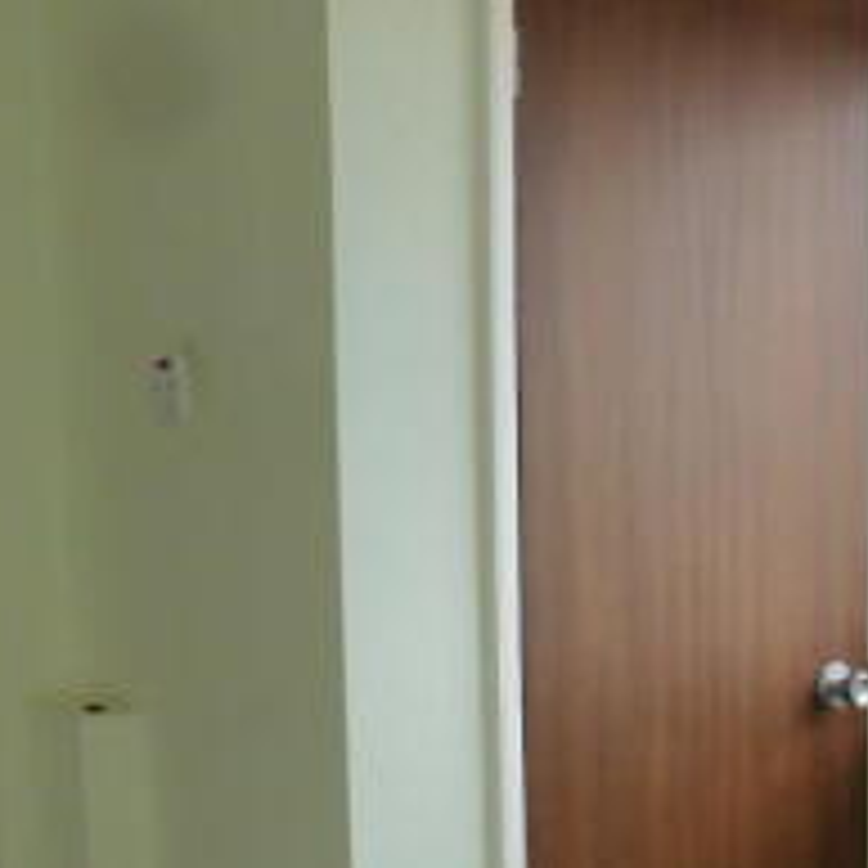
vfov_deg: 25.9
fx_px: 1816
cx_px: 758
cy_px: 798
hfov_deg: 26.1
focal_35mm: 64
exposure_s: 1/60
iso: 160
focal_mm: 4.3
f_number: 3.3
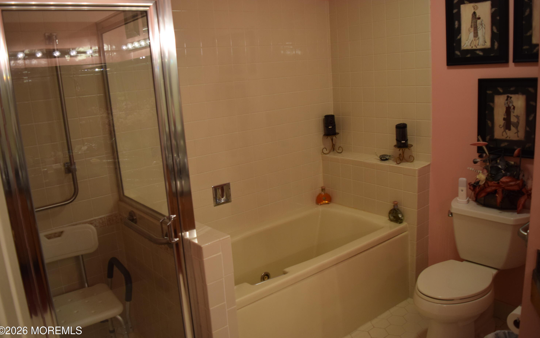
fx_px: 412
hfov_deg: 66.5
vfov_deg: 44.5
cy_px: 164
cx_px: 271
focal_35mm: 28
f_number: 4
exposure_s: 1/60
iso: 560
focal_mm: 18
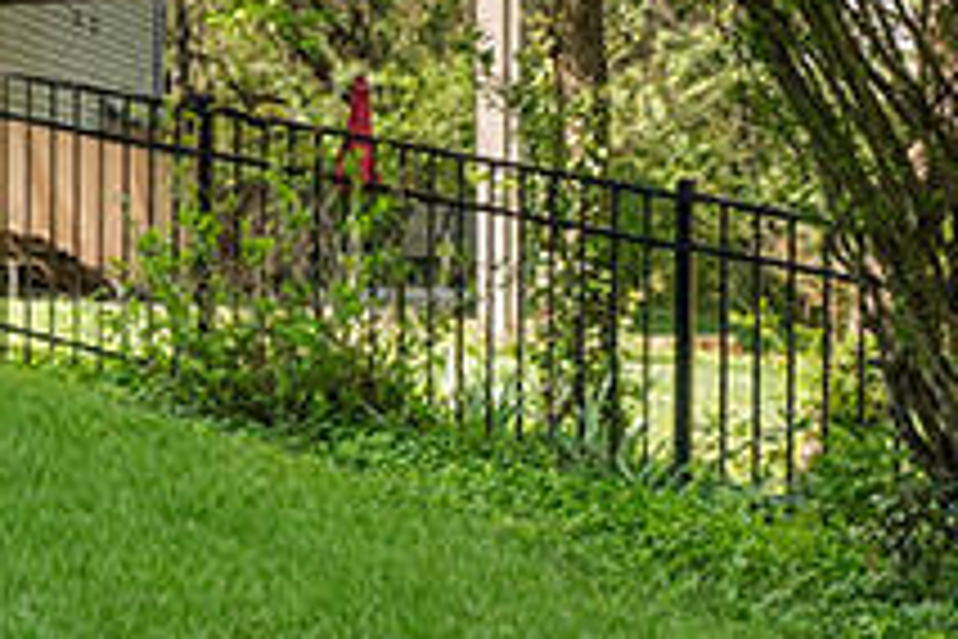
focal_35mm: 105
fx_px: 2794
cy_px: 137
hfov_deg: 16.0
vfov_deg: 13.0
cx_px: -841
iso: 800
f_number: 8
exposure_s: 1/250
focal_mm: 14
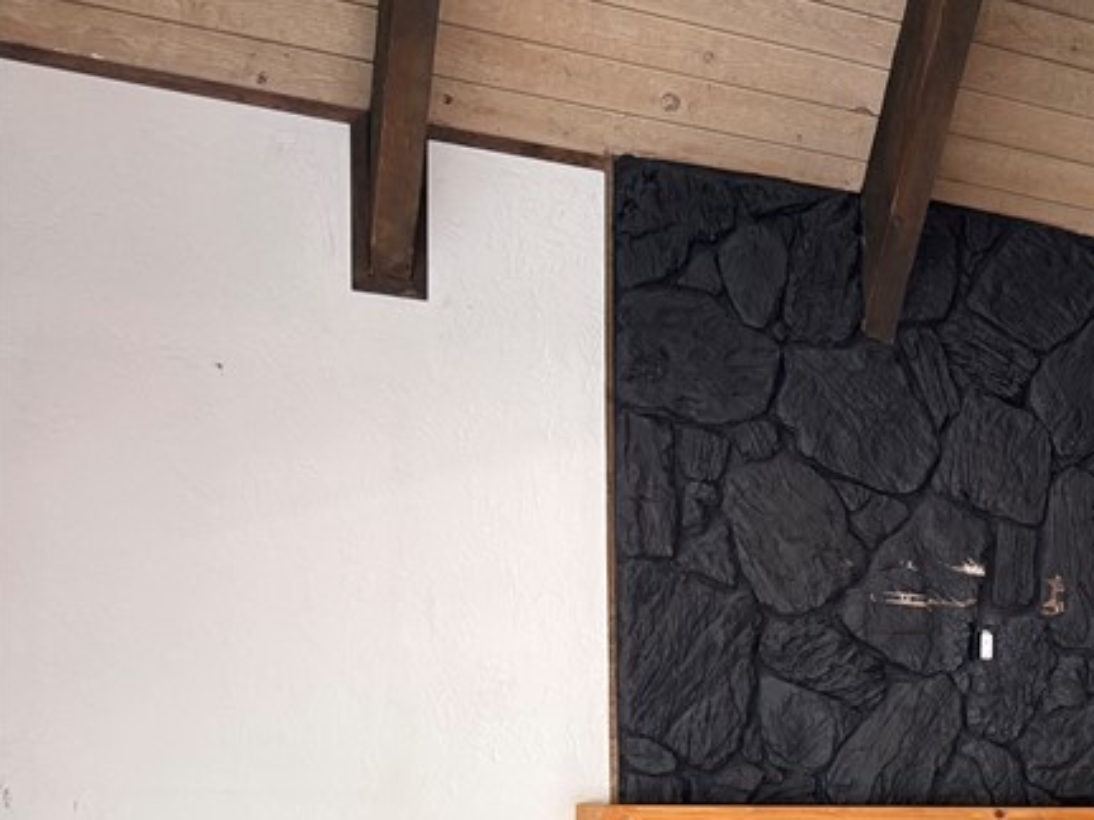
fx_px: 1801
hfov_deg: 29.4
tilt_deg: -1.5
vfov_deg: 24.3
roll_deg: -0.1
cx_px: 1292
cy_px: 845
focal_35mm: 57
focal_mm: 6.76
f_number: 1.78
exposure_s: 1/121
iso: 160
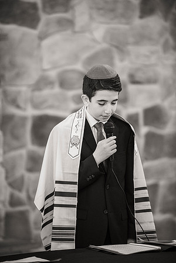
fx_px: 1393
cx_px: 88
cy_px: 132
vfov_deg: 10.8
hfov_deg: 7.2
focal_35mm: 190
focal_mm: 190
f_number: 2.8
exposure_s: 1/60
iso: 3200
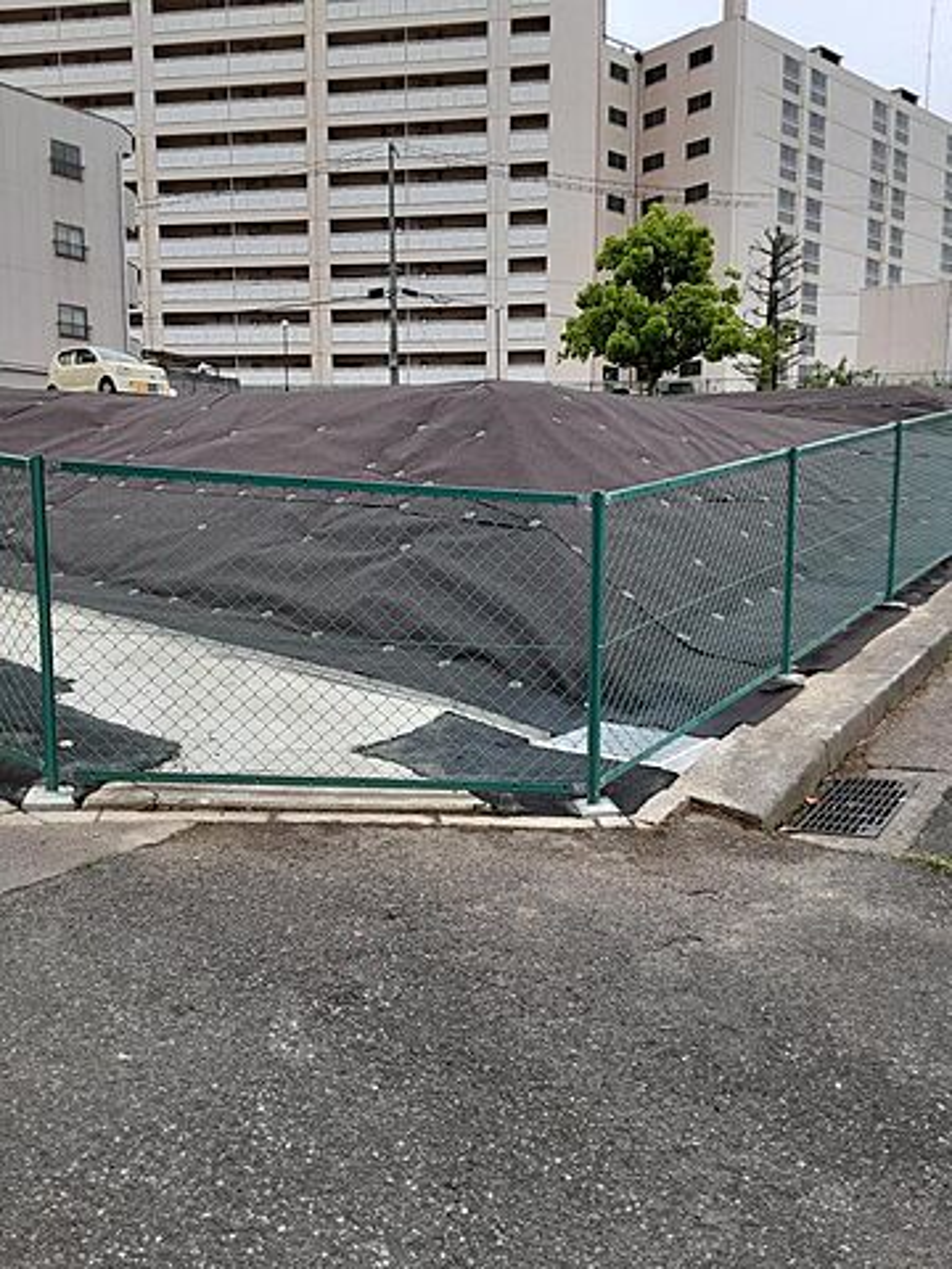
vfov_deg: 65.3
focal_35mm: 27
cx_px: 476
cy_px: 634
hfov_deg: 51.4
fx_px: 990
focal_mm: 2.91
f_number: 1.9
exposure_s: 1/206
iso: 40
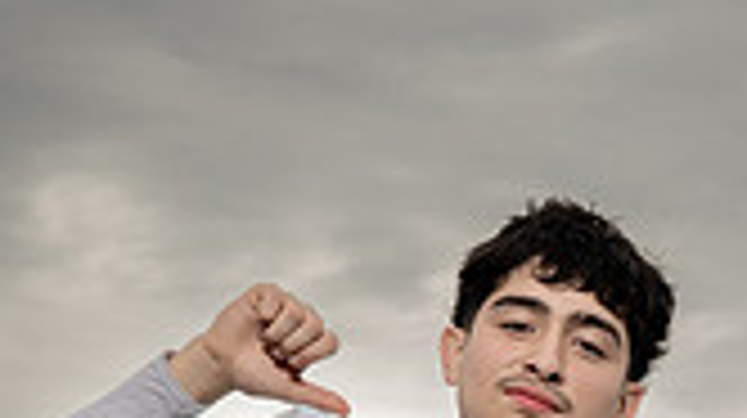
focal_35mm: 131
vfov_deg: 8.5
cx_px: 423
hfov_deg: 16.4
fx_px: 2592
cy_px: 971
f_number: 8
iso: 250
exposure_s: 1/250
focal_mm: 46
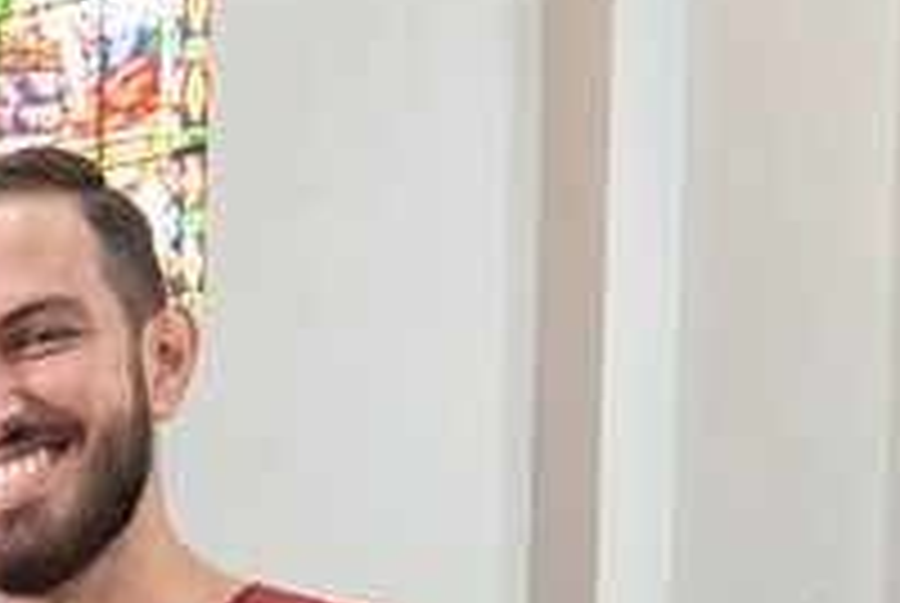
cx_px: -913
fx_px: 3630
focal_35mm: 145
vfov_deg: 8.6
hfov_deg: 12.4
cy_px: 1503
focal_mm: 17
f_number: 2.8
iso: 1250
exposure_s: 1/160
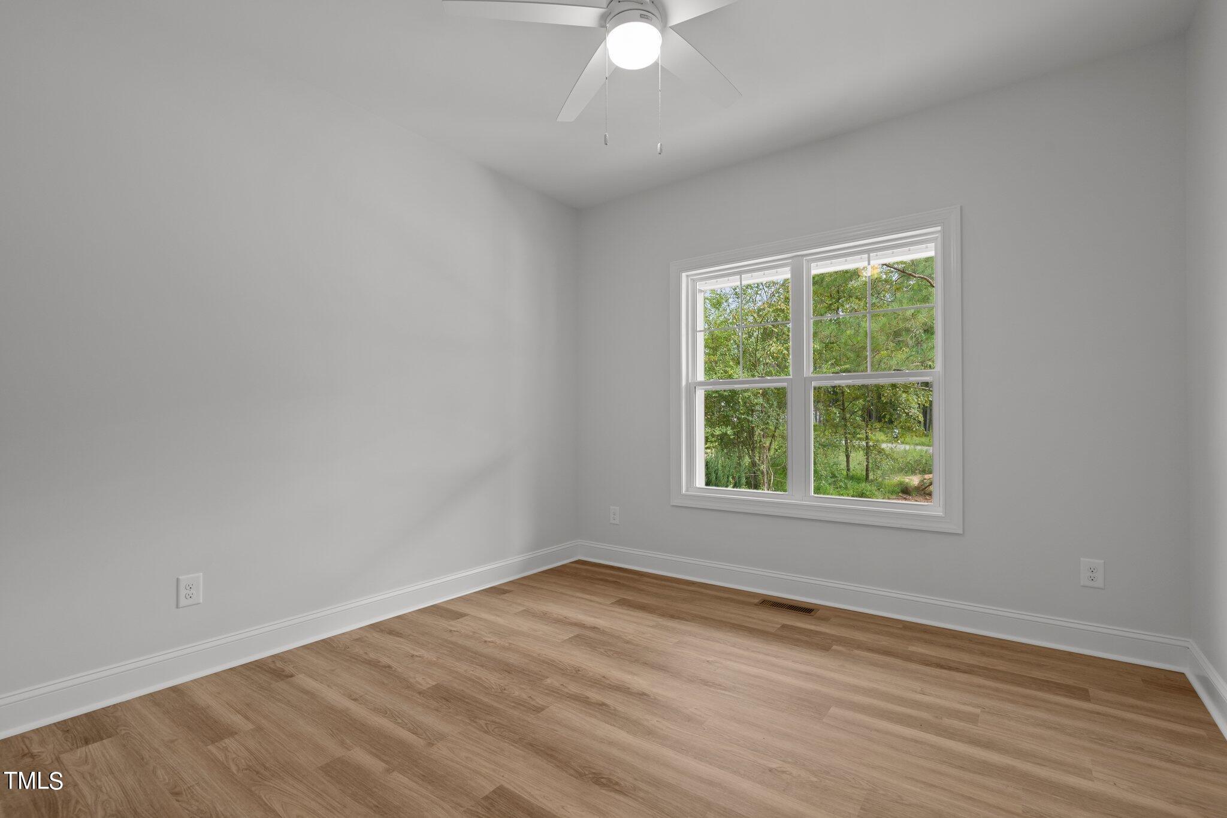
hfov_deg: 96.7
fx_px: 545
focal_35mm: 16
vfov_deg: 73.7
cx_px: 614
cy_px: 409
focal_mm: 16
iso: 400
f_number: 8
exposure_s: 1/4
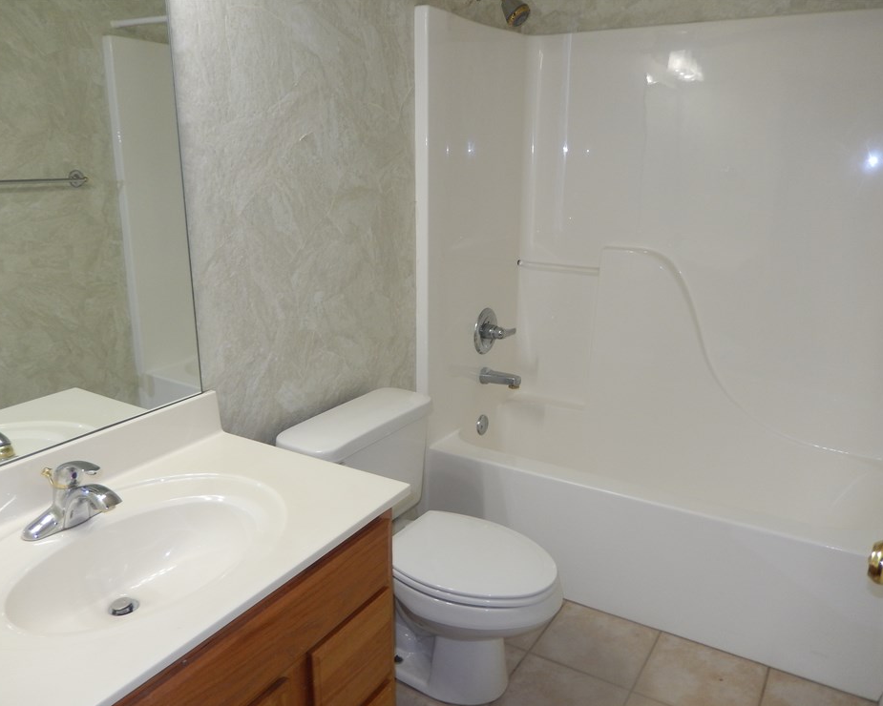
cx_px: 430
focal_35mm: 27
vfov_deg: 53.2
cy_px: 363
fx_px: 706
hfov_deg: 64.1
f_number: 3.4
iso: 140
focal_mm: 4.5
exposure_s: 1/30
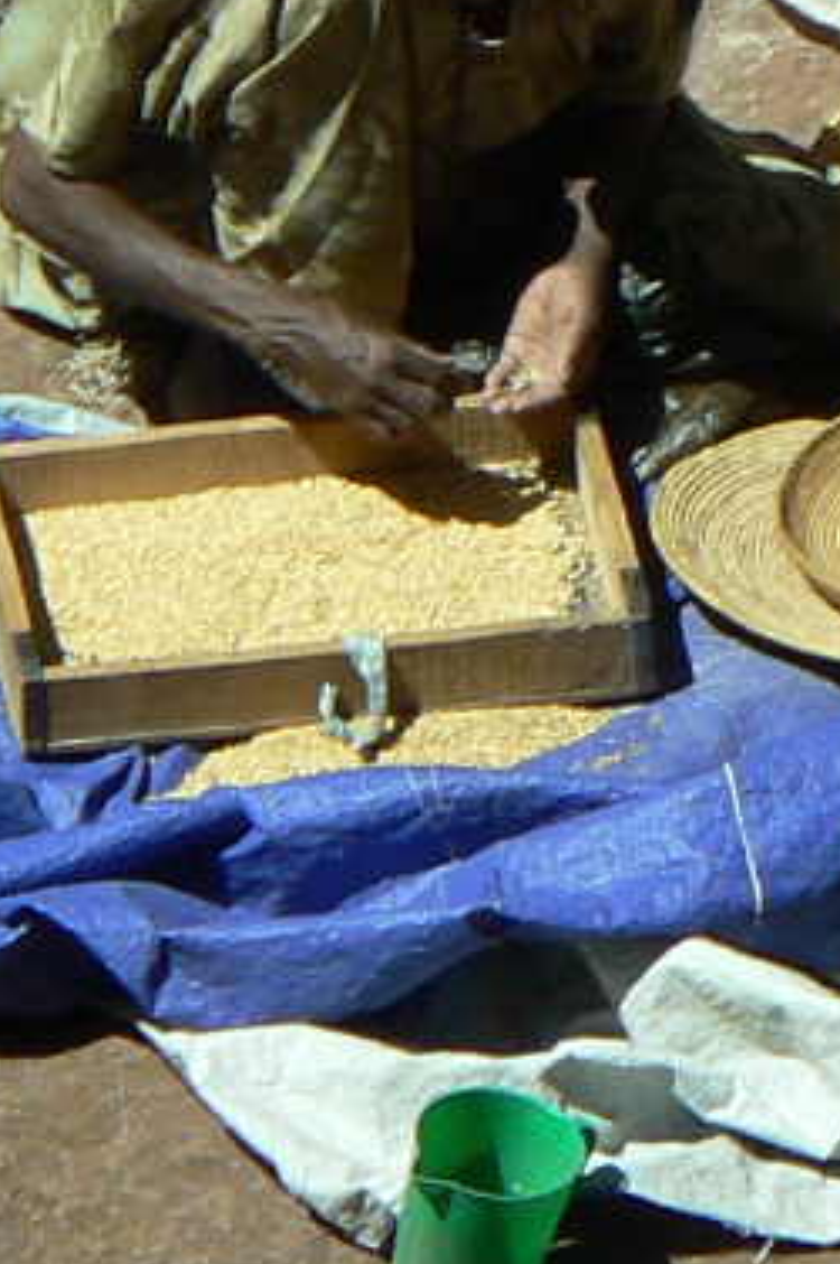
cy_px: 220
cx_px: 948
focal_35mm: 797
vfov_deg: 2.6
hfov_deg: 1.7
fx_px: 27944
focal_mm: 49.3
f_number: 4.5
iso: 64
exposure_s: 1/400
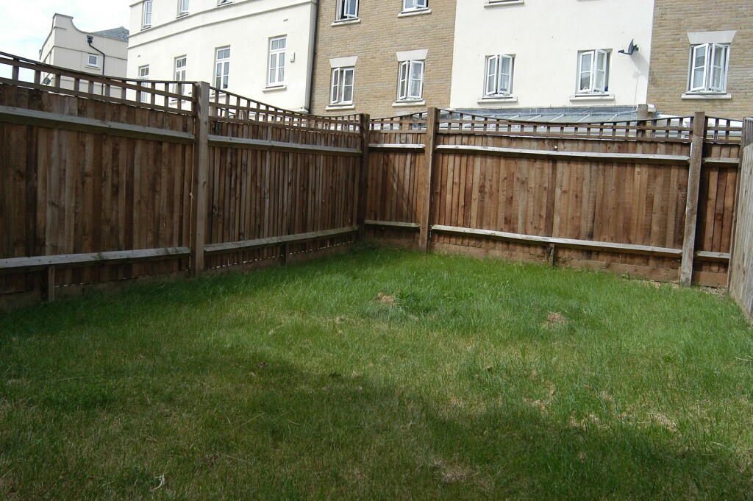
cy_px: 250
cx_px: 376
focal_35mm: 30
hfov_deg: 62.0
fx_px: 627
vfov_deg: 43.5
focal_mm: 20
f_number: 9
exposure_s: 1/320
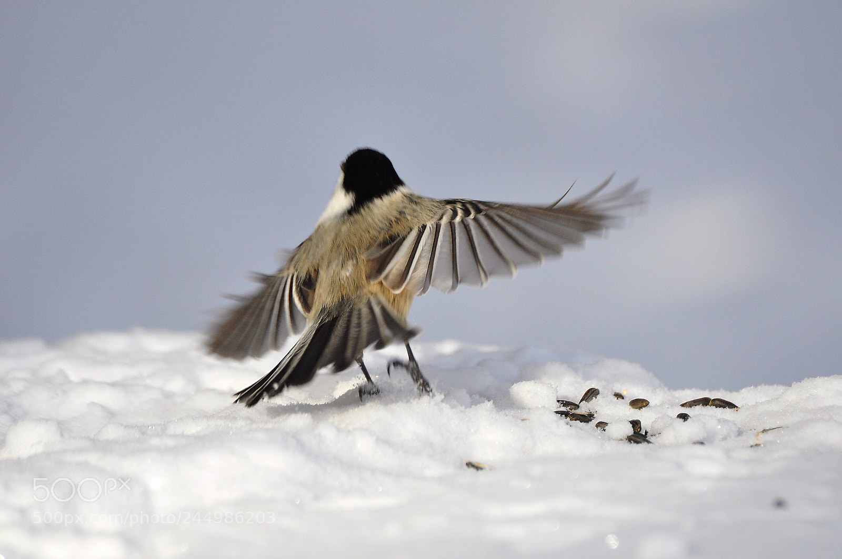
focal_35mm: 750
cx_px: 421
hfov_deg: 2.8
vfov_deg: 1.8
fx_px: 17522
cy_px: 280
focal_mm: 500
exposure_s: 1/1000
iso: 560
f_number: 6.3
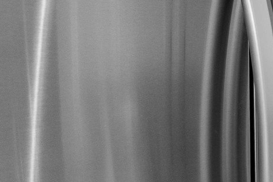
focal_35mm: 86
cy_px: 37
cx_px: 717
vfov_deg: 15.8
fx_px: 652
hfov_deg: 13.5
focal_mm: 11
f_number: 4.8
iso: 100
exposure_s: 1/8
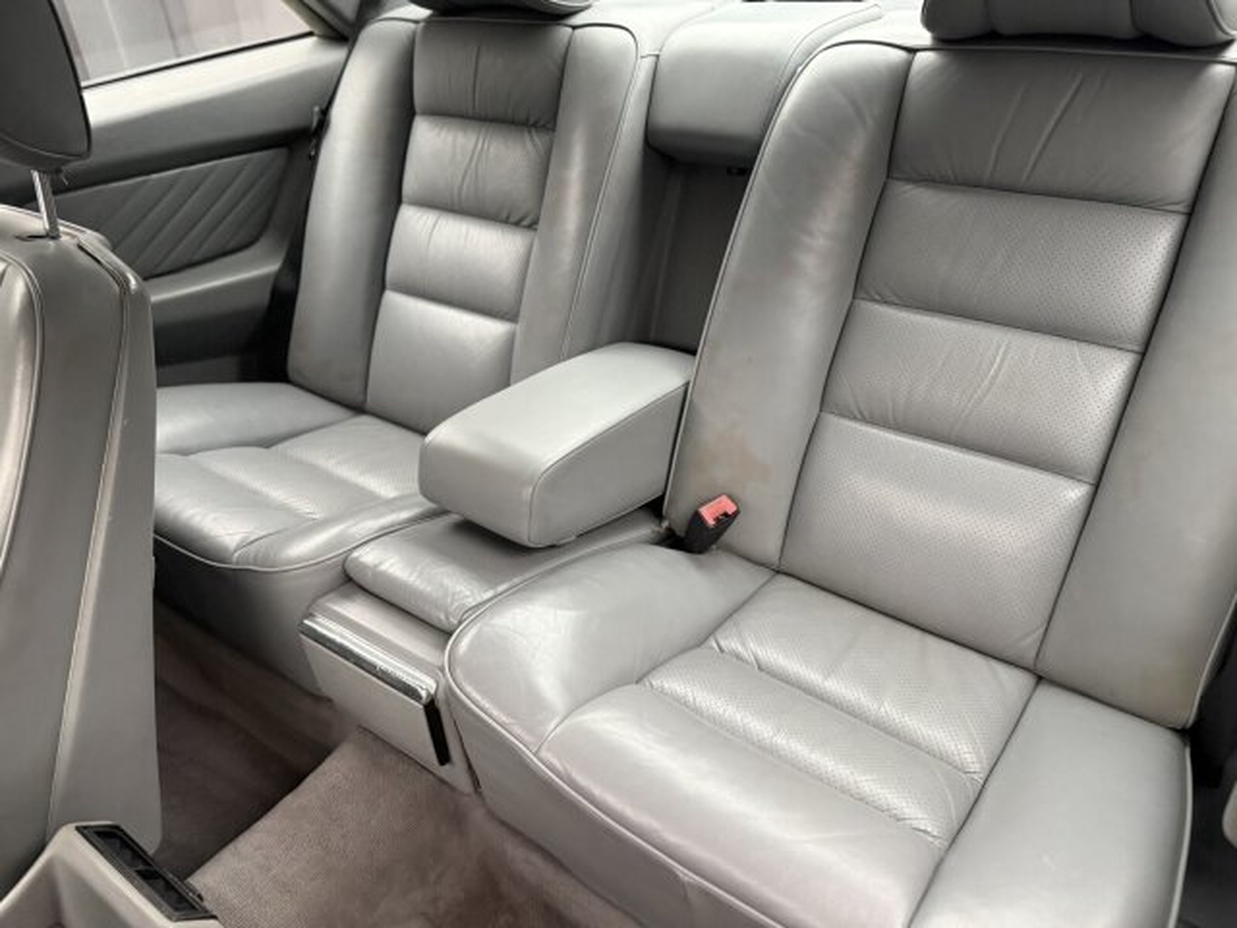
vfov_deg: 56.8
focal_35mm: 24
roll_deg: +3.7
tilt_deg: -33.1
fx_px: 858
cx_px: 618
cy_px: 464
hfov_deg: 71.6
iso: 800
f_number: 1.78
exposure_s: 1/59
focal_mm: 6.76
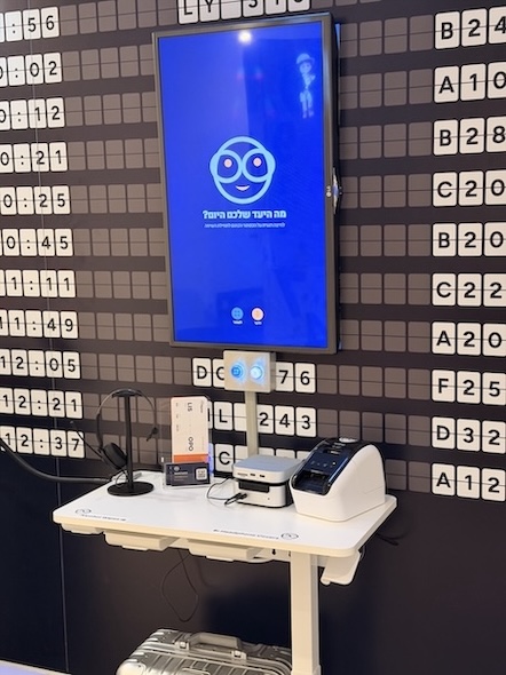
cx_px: 253
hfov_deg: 30.2
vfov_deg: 39.7
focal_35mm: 48
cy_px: 338
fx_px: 936
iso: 320
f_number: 1.78
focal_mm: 6.76
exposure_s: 1/33
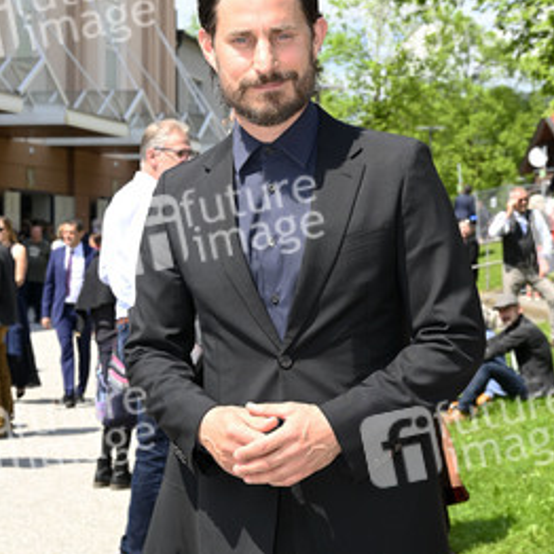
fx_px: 1195
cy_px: 332
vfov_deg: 26.0
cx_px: 277
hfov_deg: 26.1
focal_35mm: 66
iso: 125
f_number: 8
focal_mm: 51
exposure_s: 1/125
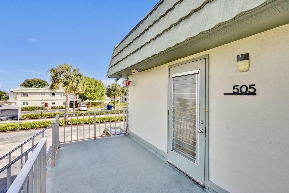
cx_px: 144
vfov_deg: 73.8
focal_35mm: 16
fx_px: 128
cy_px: 96
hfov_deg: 96.7
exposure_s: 1/1250
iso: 800
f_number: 10
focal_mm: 16
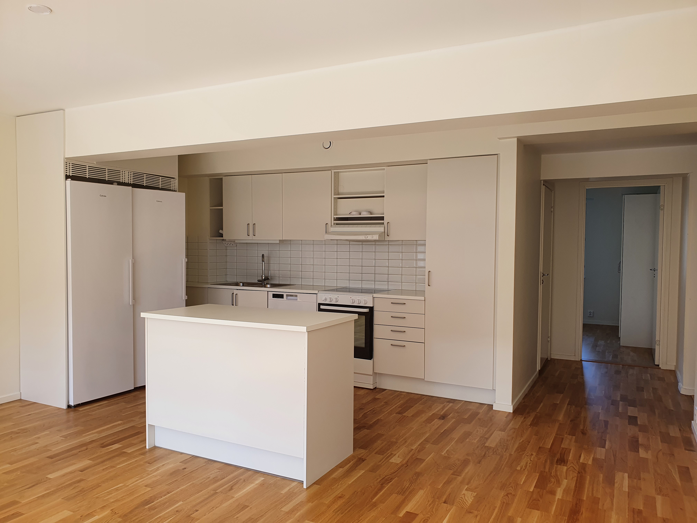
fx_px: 524
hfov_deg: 67.3
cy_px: 262
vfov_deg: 53.1
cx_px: 348
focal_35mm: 26
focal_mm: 4.32
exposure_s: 1/141
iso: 50
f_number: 2.4
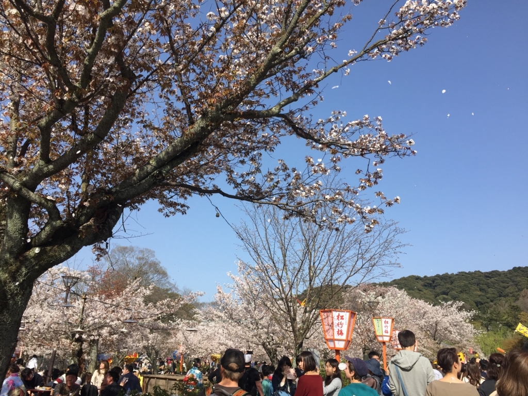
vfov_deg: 48.2
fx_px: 442
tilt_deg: +22.1
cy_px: 198
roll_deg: +0.0
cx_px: 264
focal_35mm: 29
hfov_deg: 61.7
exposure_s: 1/1799
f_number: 2.2
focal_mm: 4.15
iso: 32
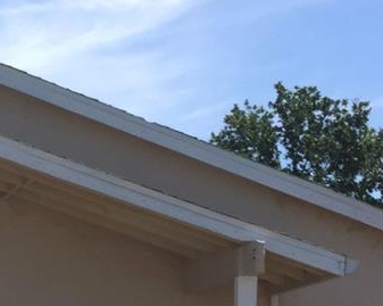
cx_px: -168
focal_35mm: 126
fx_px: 1427
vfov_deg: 11.9
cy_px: 407
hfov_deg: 14.4
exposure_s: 1/1276
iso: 32
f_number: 2.2
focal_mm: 4.15
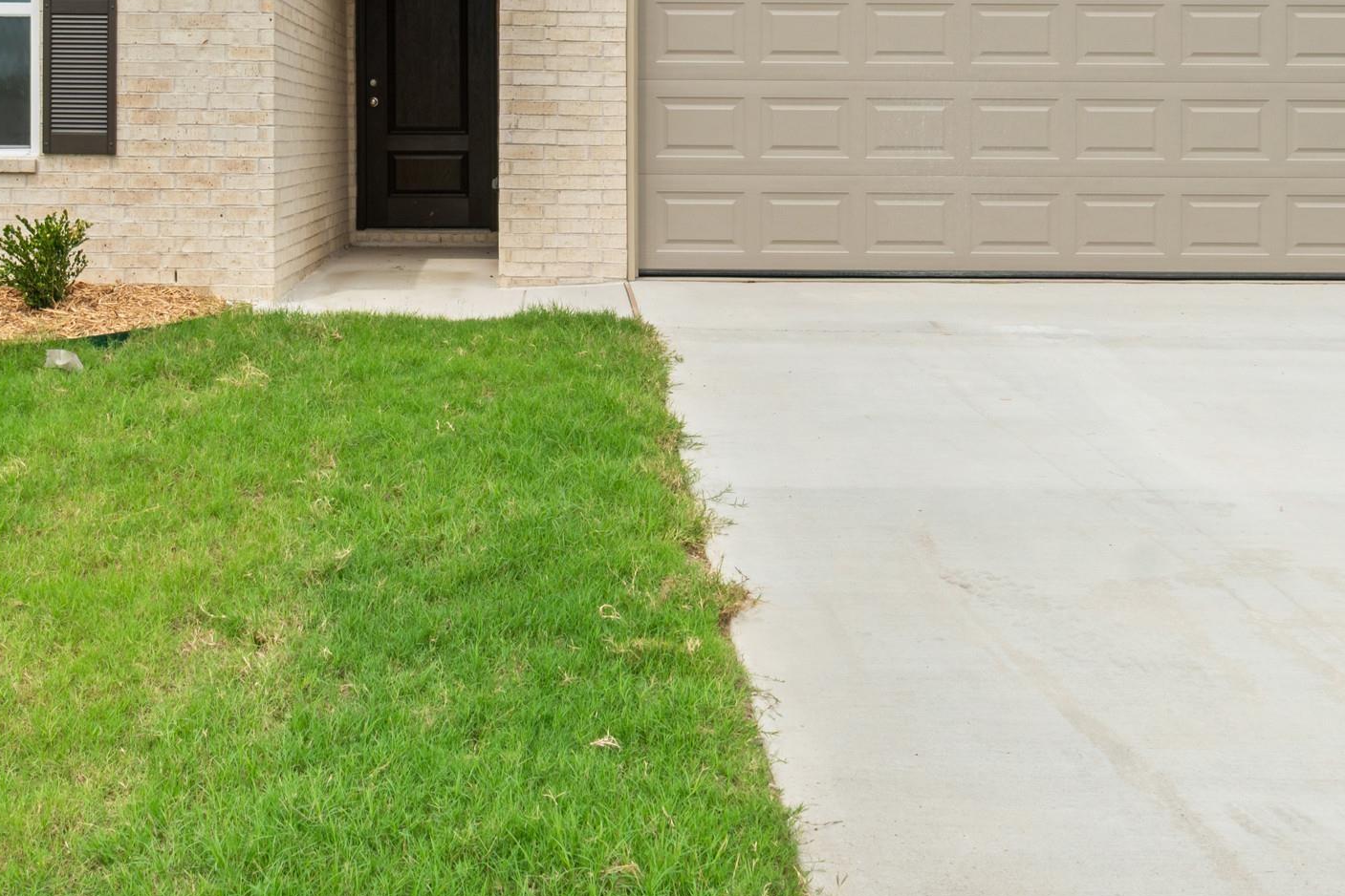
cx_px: 545
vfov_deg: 27.3
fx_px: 1793
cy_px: 139
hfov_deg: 40.9
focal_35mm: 48
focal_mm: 18
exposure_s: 1/125
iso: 250
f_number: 9
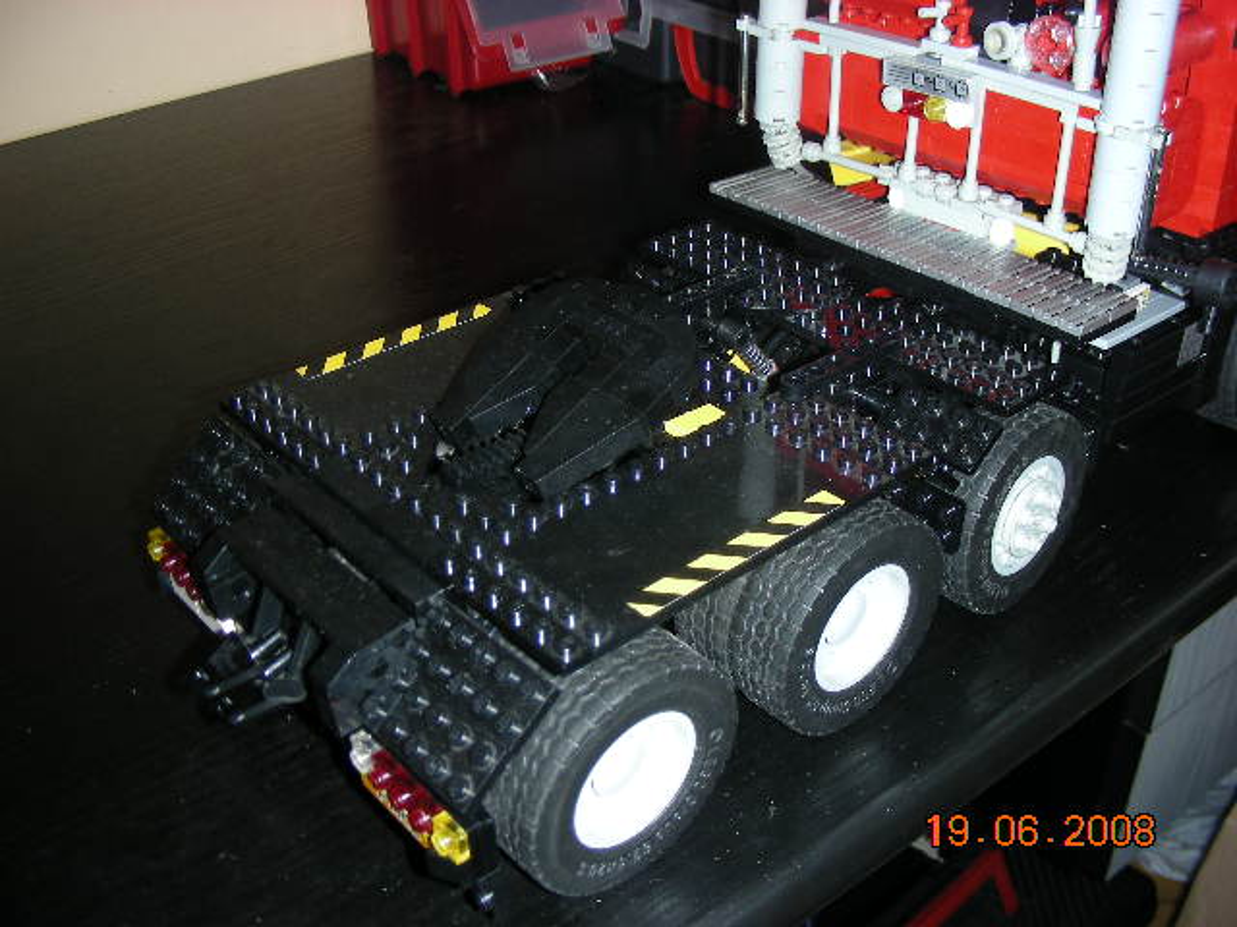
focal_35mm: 38
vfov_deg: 37.7
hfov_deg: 49.0
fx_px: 1358
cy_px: 464
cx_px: 618
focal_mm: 6.3
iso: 50
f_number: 3.5
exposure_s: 1/60
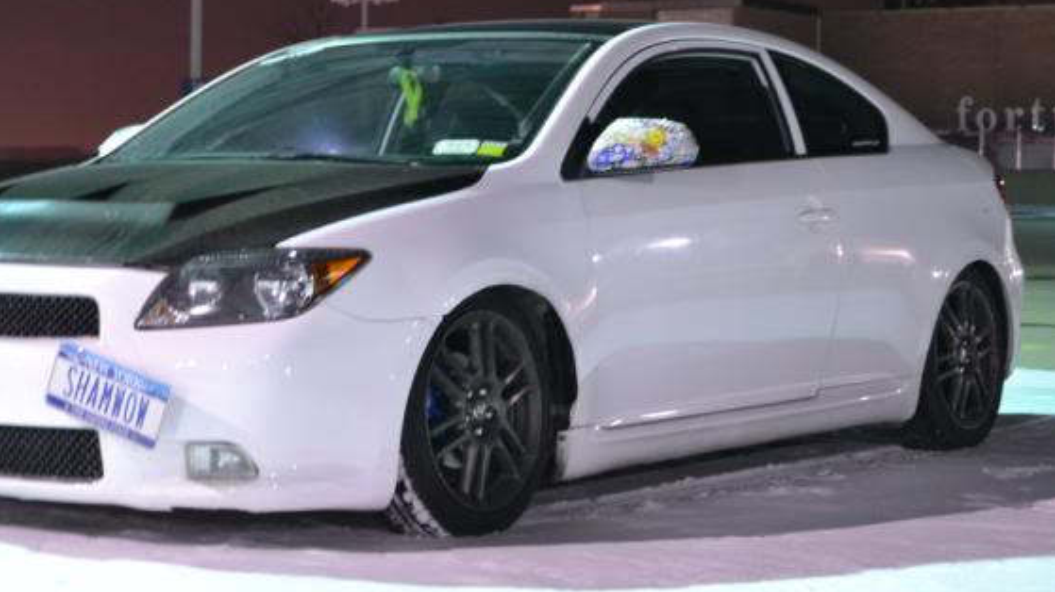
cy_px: 133
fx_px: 2517
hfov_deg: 23.6
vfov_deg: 13.4
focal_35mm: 90
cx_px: 357
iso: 1600
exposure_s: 1/2
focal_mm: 40
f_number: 5.3
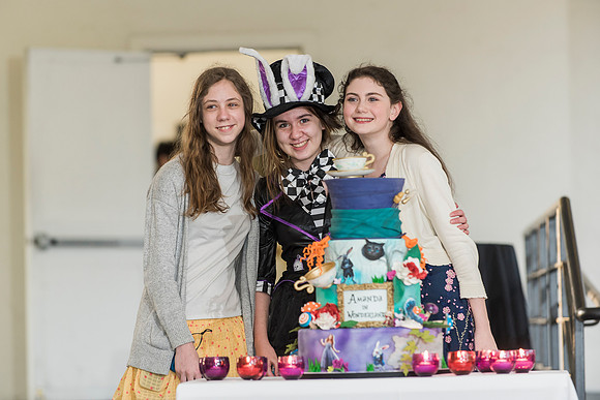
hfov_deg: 9.8
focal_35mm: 209
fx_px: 3484
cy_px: 198
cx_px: 291
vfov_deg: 6.6
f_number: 4
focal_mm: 200
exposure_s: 1/160
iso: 1000
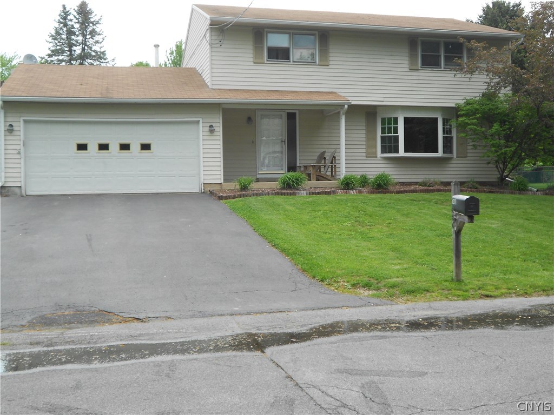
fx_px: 688
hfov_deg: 43.9
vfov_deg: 33.6
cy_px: 208
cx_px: 277
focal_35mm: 43
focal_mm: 7.7
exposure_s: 1/80
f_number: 4.2
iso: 80
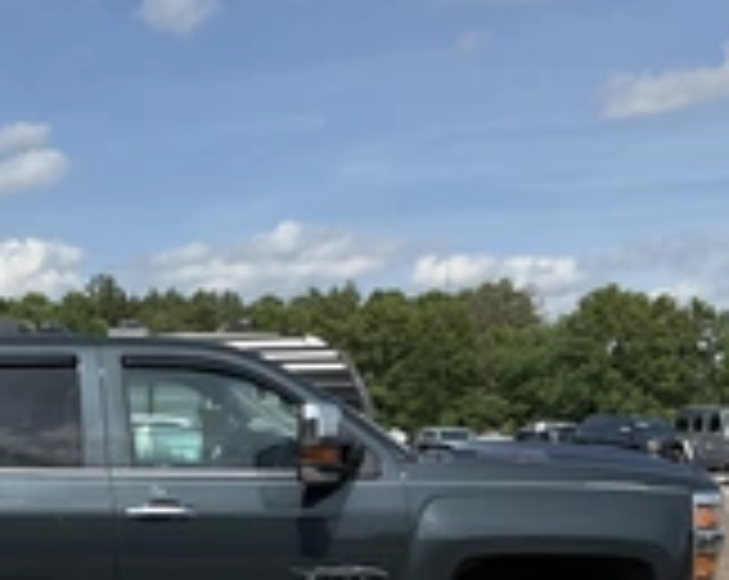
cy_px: 616
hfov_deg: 25.8
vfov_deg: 20.9
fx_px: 1508
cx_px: 0
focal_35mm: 70
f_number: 1.8
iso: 25
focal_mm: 3
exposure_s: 1/2058
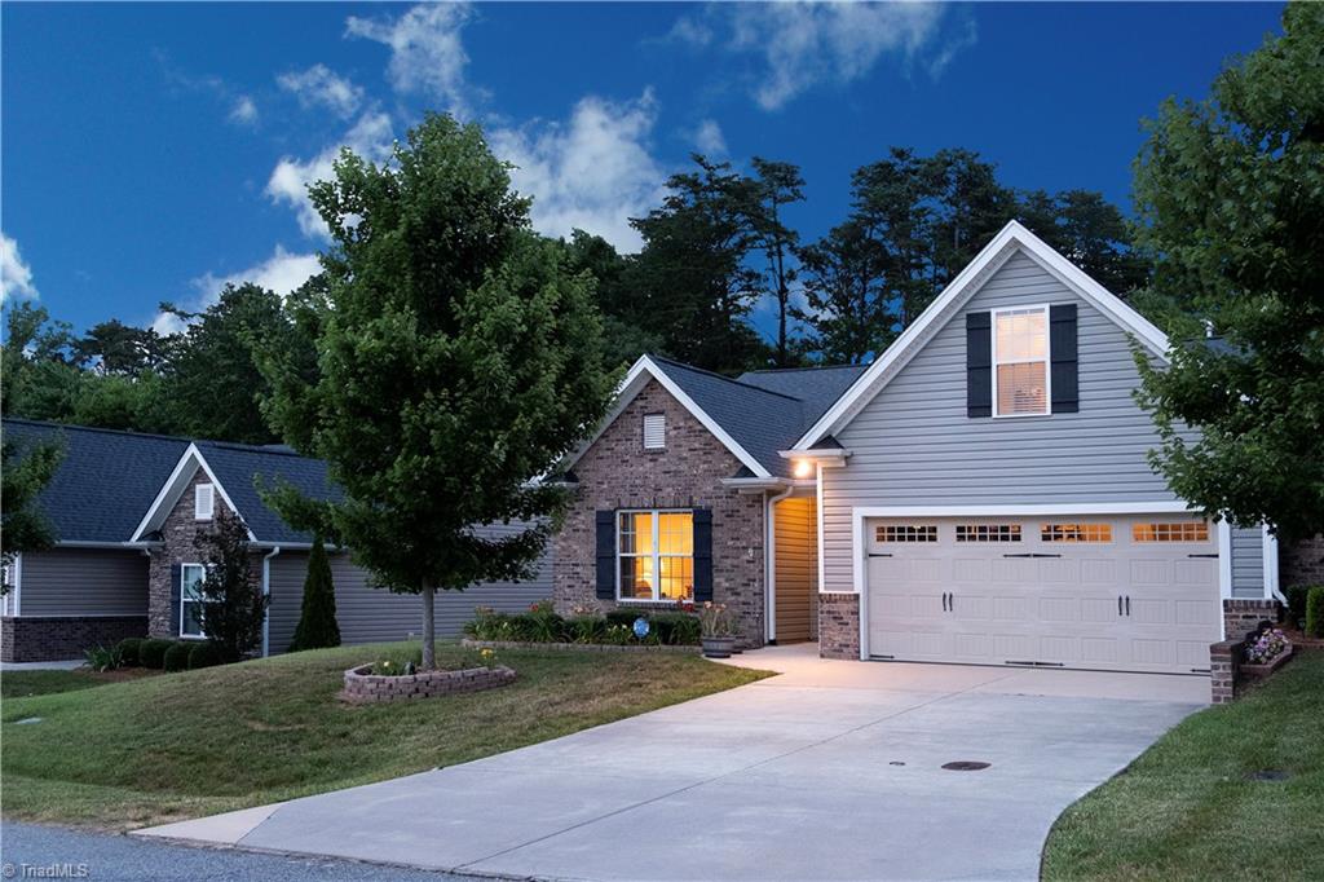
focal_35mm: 33
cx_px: 662
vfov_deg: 39.9
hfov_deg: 57.2
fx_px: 1213
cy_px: 441
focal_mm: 22.3
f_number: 3.6
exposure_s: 1/125
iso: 2500
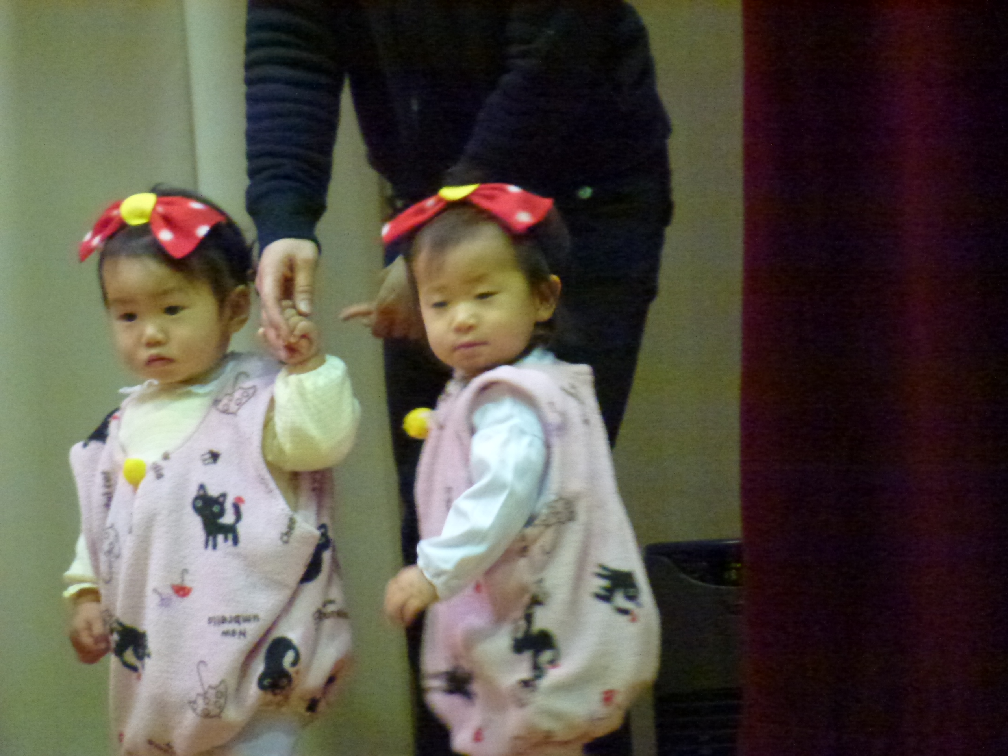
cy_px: 378
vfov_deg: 5.2
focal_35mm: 285
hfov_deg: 7.0
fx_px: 8299
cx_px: 504
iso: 1600
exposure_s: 1/30
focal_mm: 51
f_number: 5.7
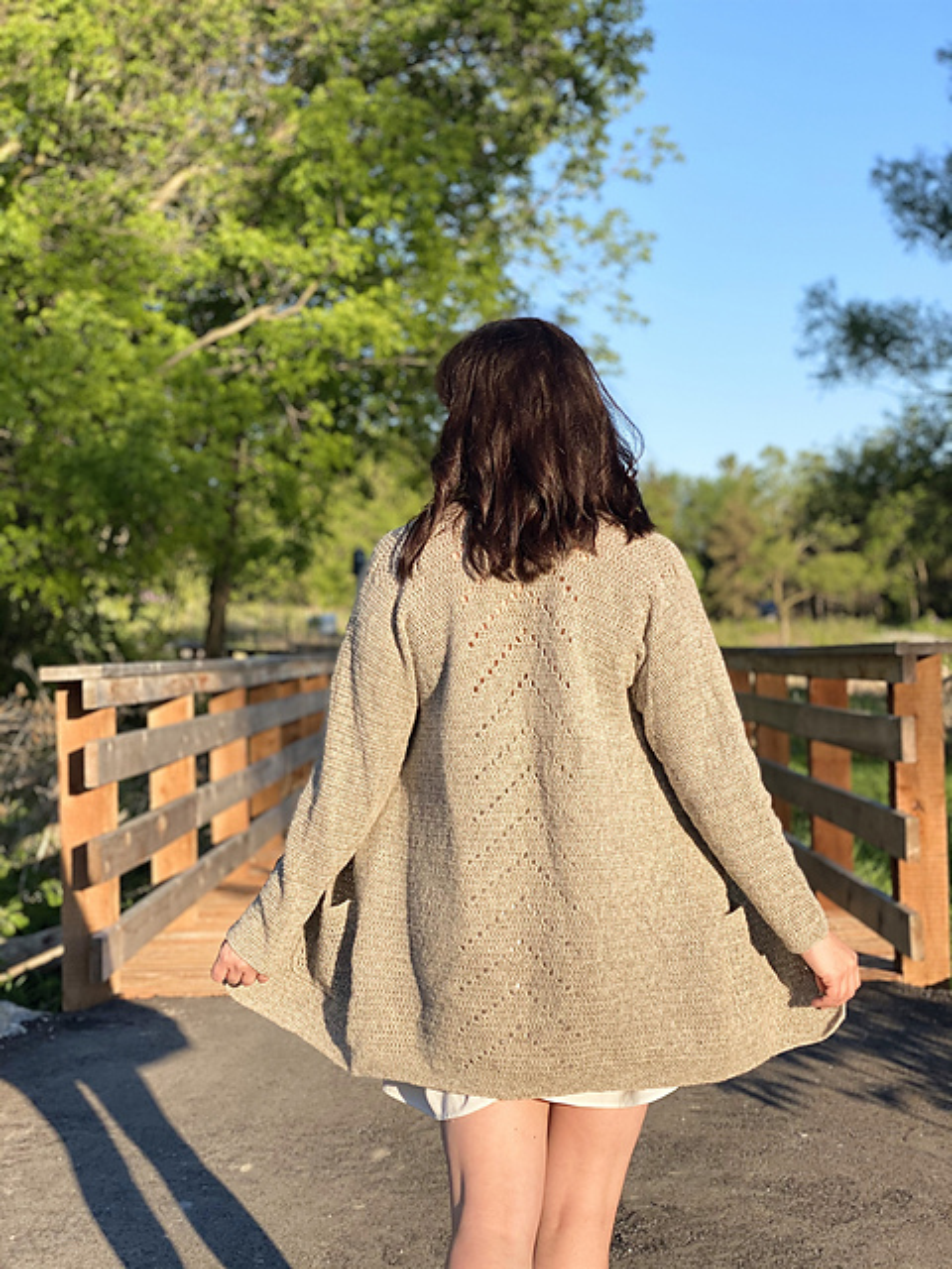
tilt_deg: +0.9
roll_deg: +1.0
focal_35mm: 52
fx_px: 1907
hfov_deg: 28.0
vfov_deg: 36.8
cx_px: 476
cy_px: 634
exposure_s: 1/675
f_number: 2
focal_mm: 6
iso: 20
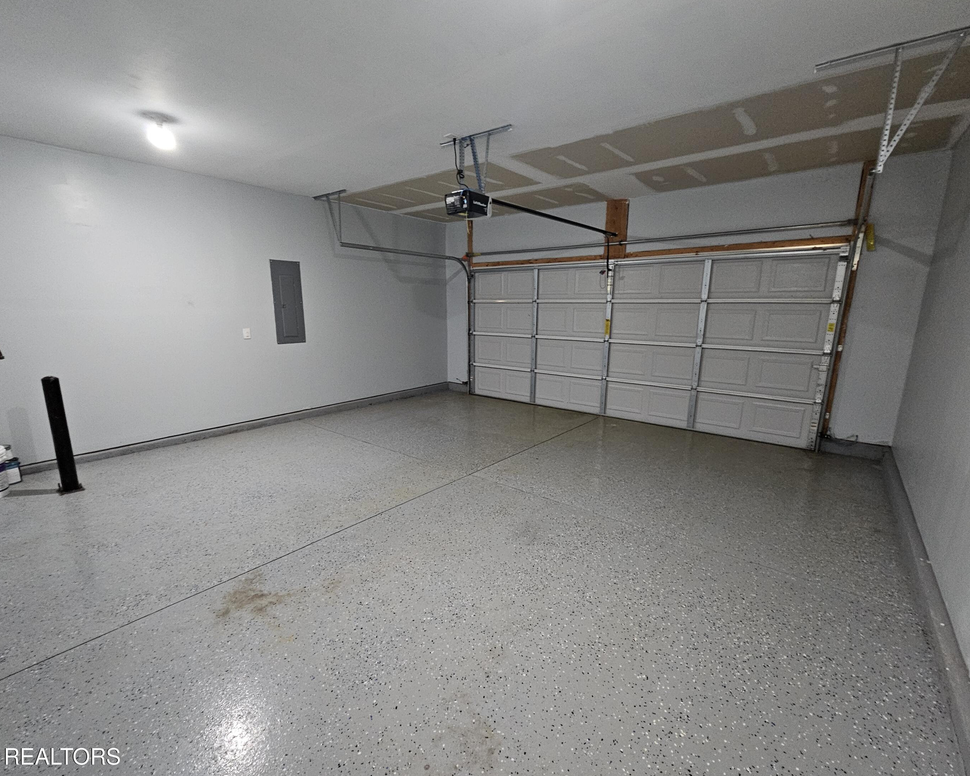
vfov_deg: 88.0
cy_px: 392
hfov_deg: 100.7
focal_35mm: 14
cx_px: 486
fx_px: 402
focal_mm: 2.2
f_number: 2.2
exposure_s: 1/24
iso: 640
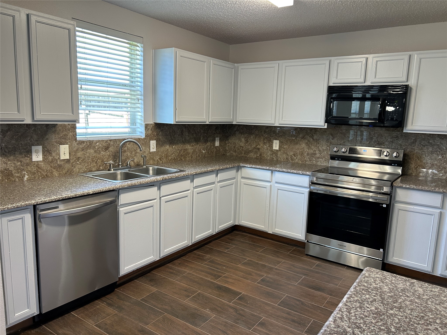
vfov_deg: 53.1
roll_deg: -0.5
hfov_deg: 67.3
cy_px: 168
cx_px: 224
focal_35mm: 26
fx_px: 336
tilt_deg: -9.3
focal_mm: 5.7
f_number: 1.5
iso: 125
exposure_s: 1/120
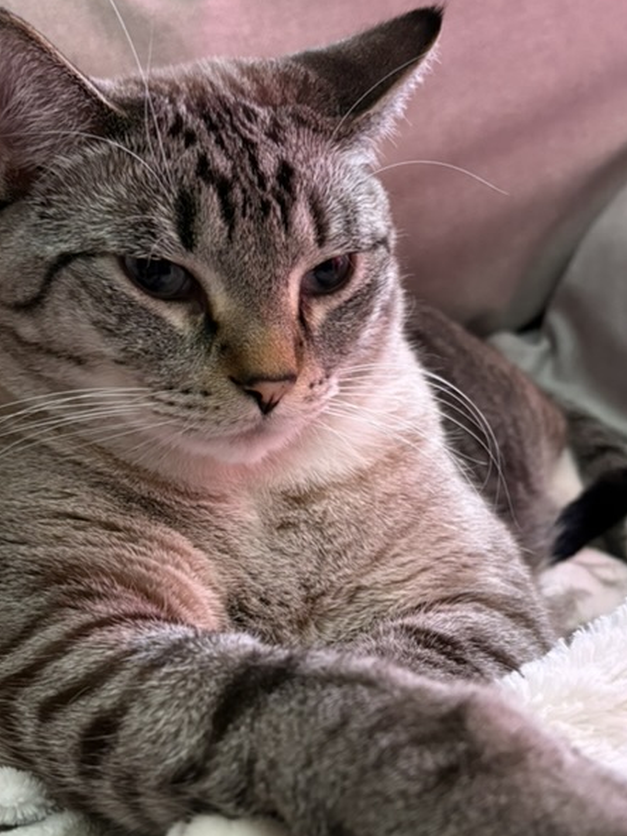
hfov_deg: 32.1
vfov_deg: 41.7
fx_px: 1087
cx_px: 261
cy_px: 527
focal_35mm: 45
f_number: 1.6
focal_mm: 5.96
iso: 400
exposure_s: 1/60
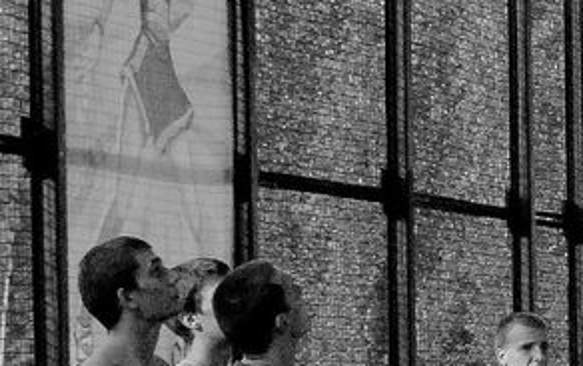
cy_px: 302
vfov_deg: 5.1
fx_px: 4111
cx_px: 805
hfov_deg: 8.0
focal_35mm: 259
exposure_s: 1/640
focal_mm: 55
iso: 1600
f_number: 13
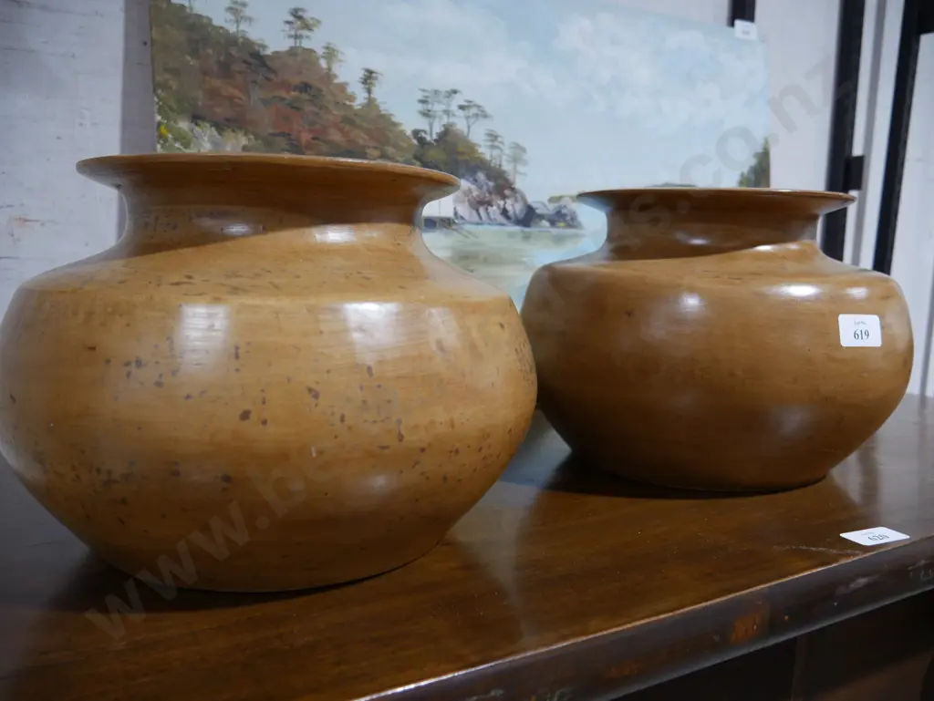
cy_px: 350
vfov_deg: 49.8
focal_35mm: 28
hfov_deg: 63.4
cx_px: 467
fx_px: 756
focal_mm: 14
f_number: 3.5
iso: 500
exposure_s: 1/60
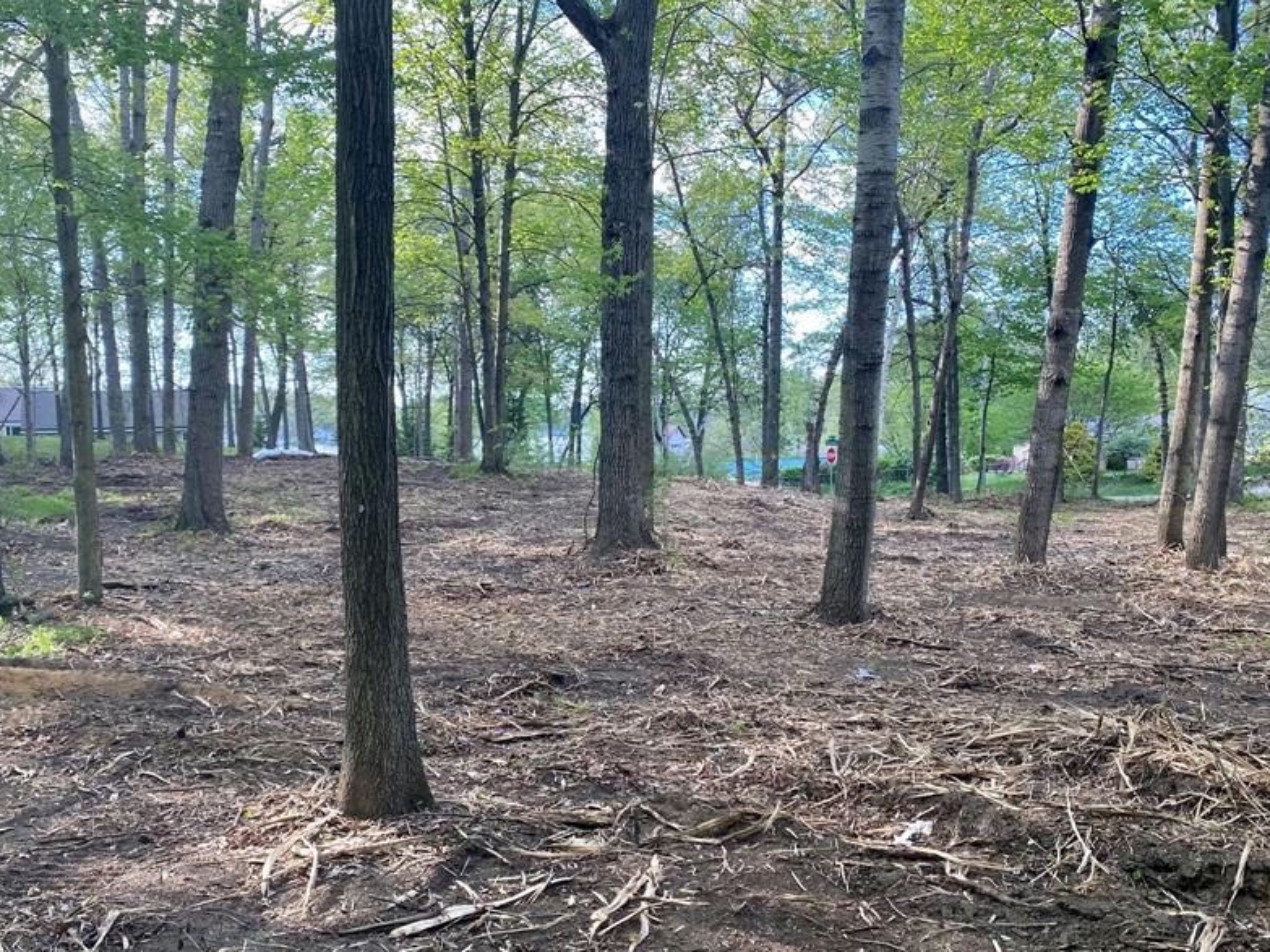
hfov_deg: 53.9
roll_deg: +1.4
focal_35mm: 34
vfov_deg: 41.6
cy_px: 566
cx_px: 573
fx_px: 1247
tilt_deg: -7.1
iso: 32
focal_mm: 4.25
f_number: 1.8
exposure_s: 1/158
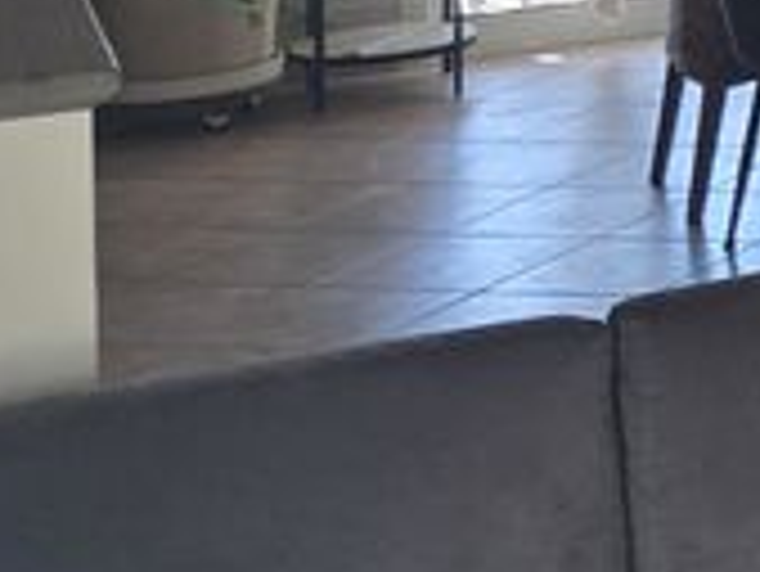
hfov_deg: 10.9
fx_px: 2988
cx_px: 2123
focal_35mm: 136
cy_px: -509
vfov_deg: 10.2
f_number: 1.8
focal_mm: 5.4
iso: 80
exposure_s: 1/180
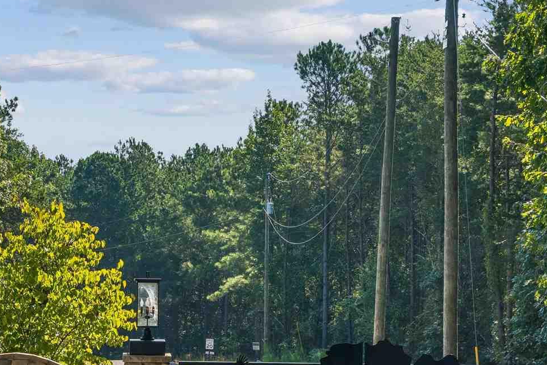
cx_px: 29
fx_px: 1686
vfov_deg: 12.2
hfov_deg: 18.1
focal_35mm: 111
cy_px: 353
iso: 400
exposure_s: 1/200
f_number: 13
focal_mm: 35
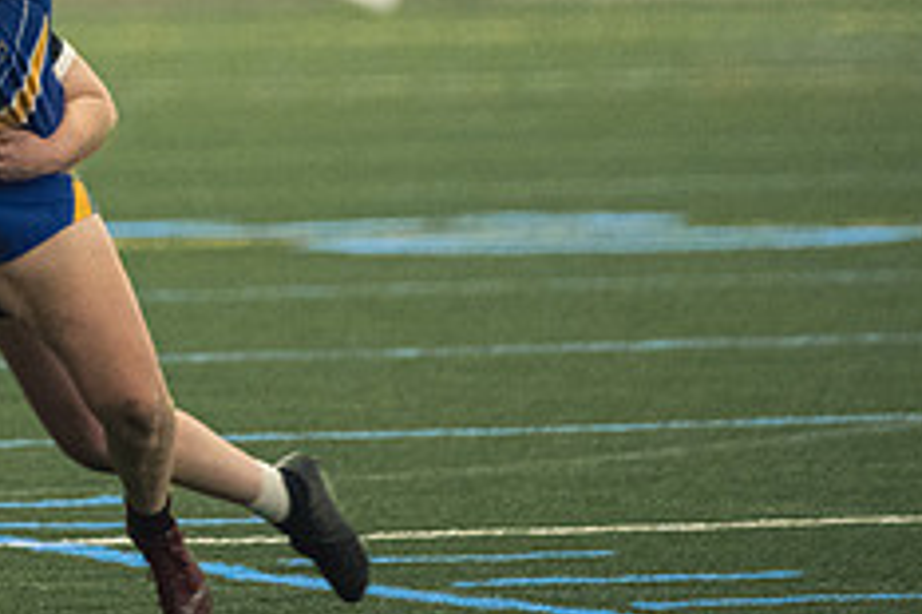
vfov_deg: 1.8
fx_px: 19117
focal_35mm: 747
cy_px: 91
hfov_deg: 2.8
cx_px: -32
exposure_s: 1/500
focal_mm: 200
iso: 7200
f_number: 2.8
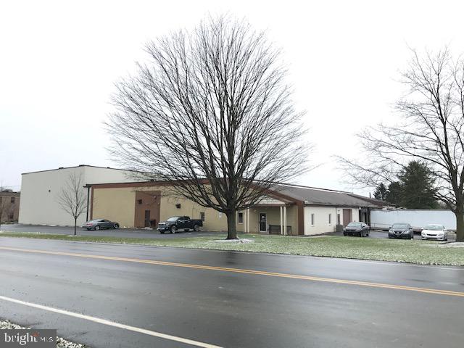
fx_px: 375
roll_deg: -0.7
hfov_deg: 63.4
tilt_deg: +6.5
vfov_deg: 49.7
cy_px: 174
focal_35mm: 28
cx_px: 232
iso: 20
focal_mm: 3.99
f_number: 1.8
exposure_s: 1/451
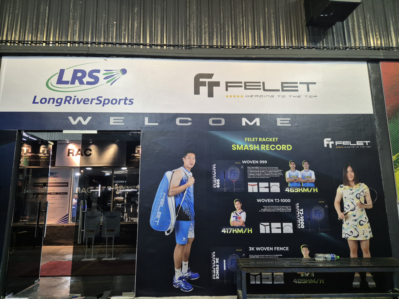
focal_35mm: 23
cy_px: 150
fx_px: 265
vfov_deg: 58.9
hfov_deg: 73.9
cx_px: 200
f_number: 1.8
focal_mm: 5.4
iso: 500
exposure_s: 1/100
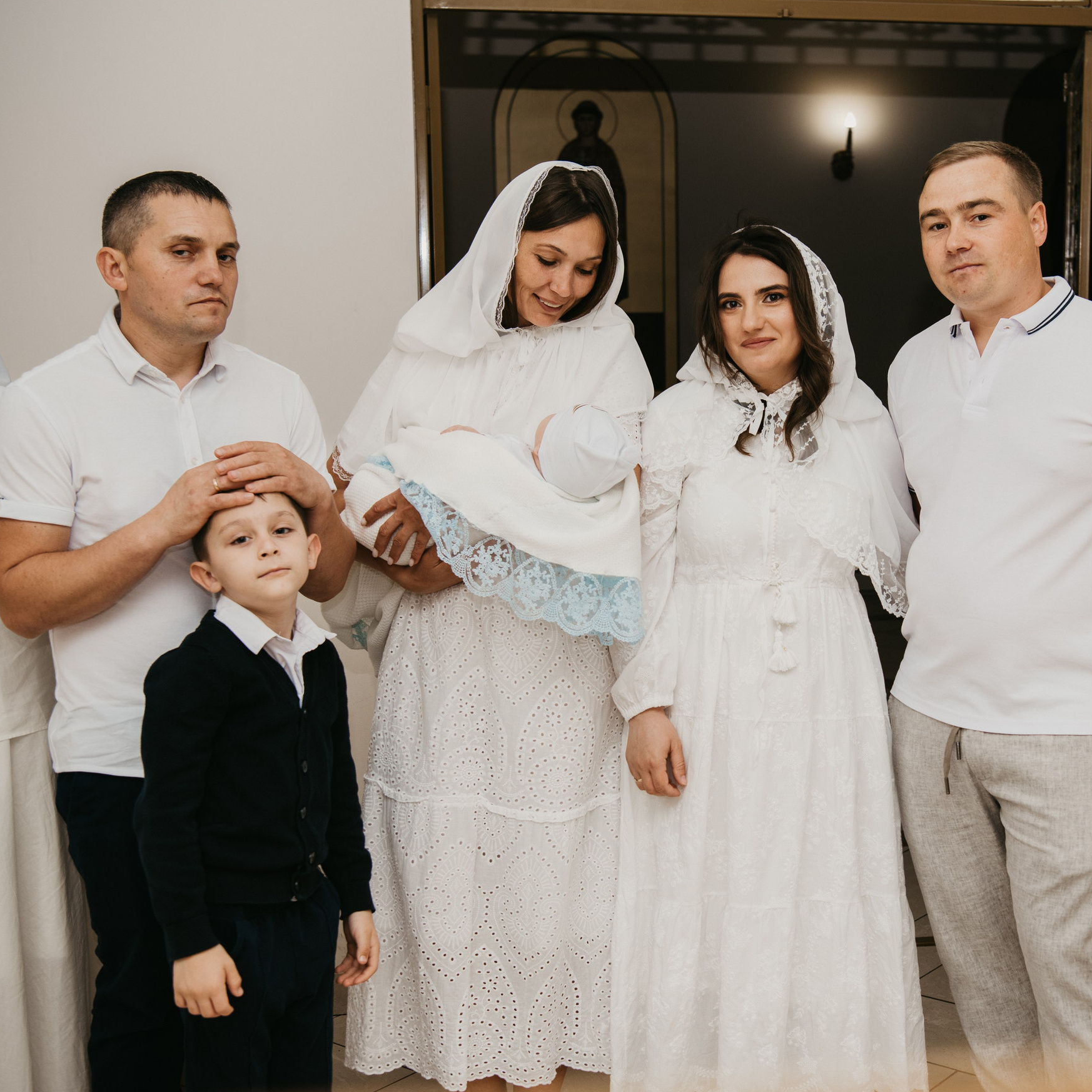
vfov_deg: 32.8
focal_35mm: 52
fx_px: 1856
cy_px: 553
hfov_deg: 32.5
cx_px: 743
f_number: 4
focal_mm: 40
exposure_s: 1/160
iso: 200
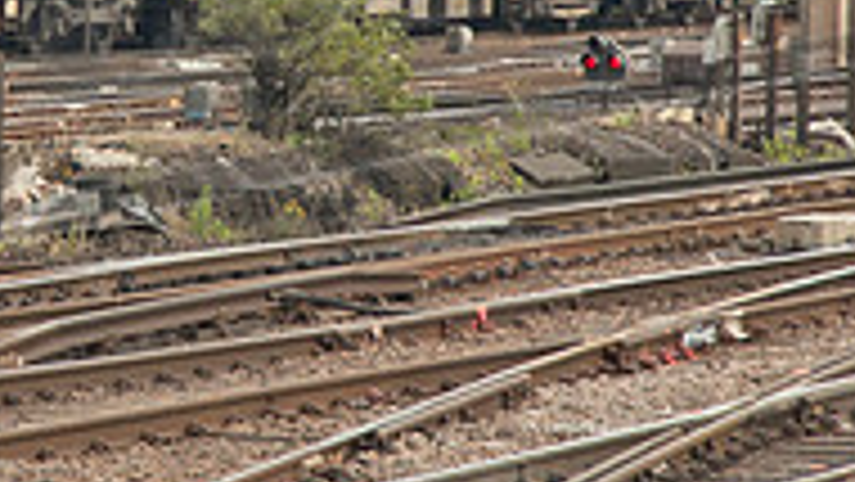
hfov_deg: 6.4
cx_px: 315
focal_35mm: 335
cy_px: -250
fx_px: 7597
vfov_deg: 3.6
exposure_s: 1/400
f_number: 5
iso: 200
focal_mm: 70
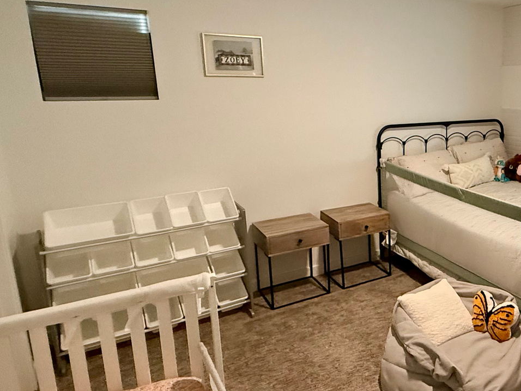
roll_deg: -0.4
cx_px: 462
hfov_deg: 53.1
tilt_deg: -10.5
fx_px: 452
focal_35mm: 30
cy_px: 173
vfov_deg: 46.7
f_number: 2.2
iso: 640
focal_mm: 2.22
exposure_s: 1/120
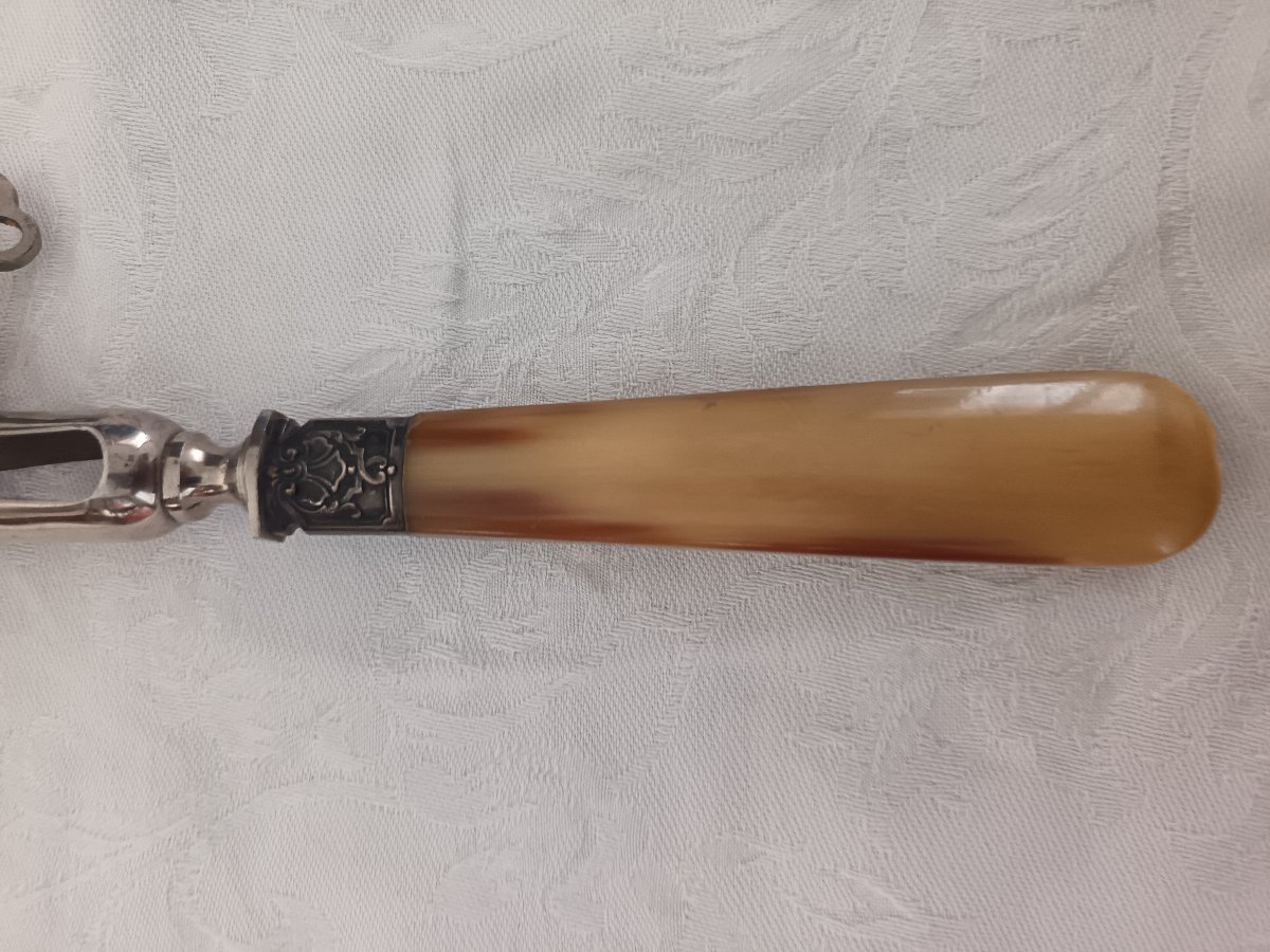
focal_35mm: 24
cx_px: 635
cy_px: 476
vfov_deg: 56.8
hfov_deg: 71.6
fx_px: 881
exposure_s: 1/25
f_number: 1.75
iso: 2100
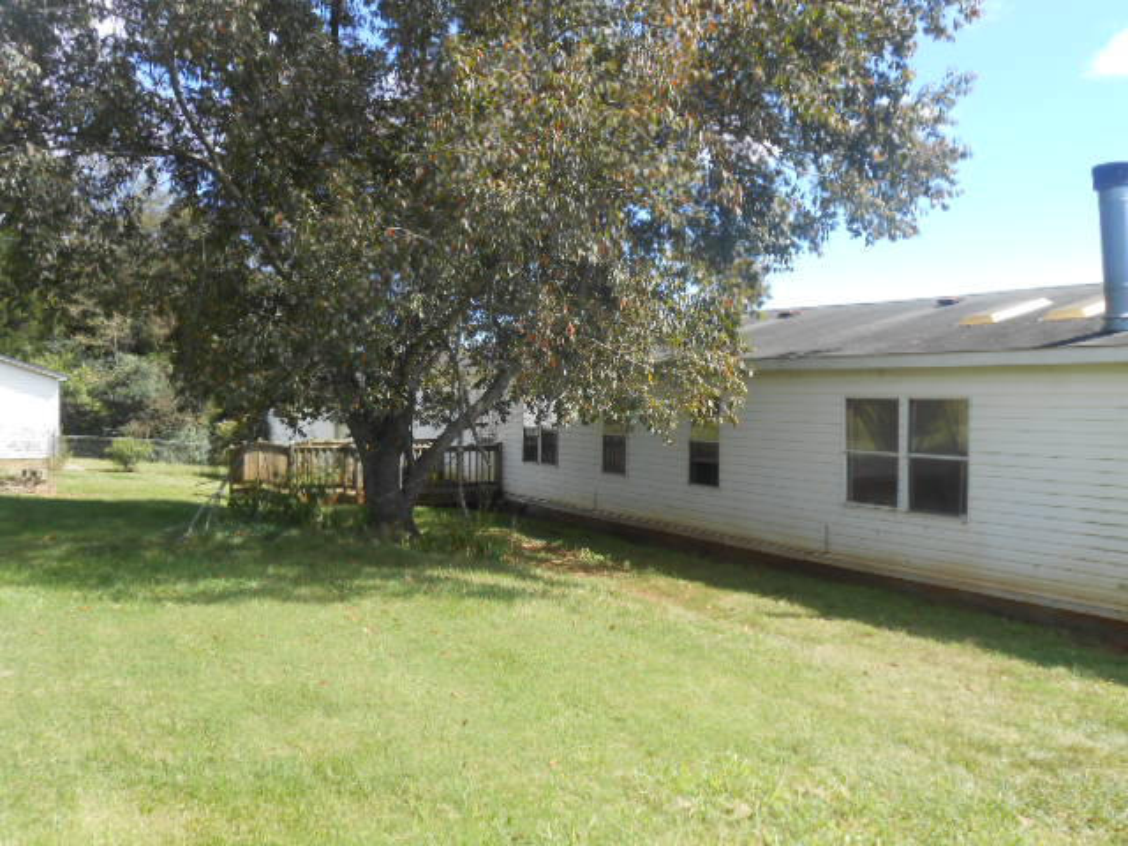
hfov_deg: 54.0
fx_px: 1108
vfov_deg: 41.8
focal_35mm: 34
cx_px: 564
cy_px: 423
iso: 80
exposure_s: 1/250
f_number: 3.9
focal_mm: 6
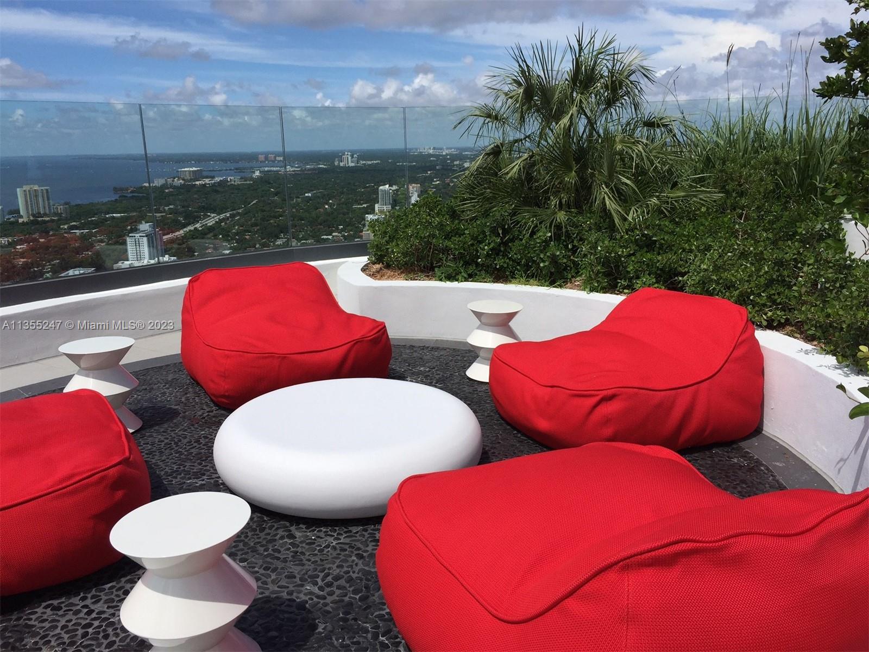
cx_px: 434
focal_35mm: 29
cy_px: 326
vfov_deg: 48.2
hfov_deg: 61.7
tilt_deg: -12.8
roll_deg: -2.3
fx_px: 728
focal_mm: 4.15
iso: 32
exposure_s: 1/3968
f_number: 2.2
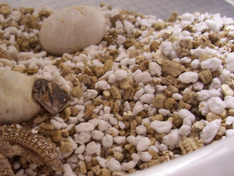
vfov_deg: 24.0
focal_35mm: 61
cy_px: 108
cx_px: 52
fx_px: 412
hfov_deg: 31.0
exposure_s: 1/10
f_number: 2.7
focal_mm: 5.6
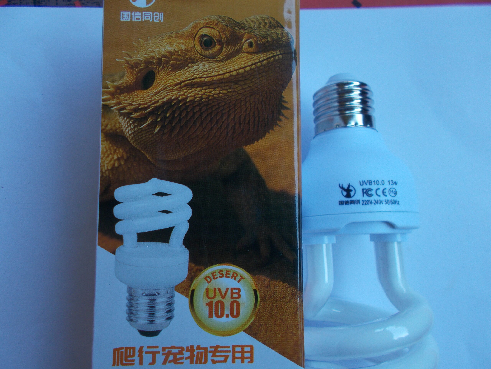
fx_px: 369
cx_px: 246
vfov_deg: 53.1
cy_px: 184
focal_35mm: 26
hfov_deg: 67.3
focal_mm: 4.6
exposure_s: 1/60
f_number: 3.2
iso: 80
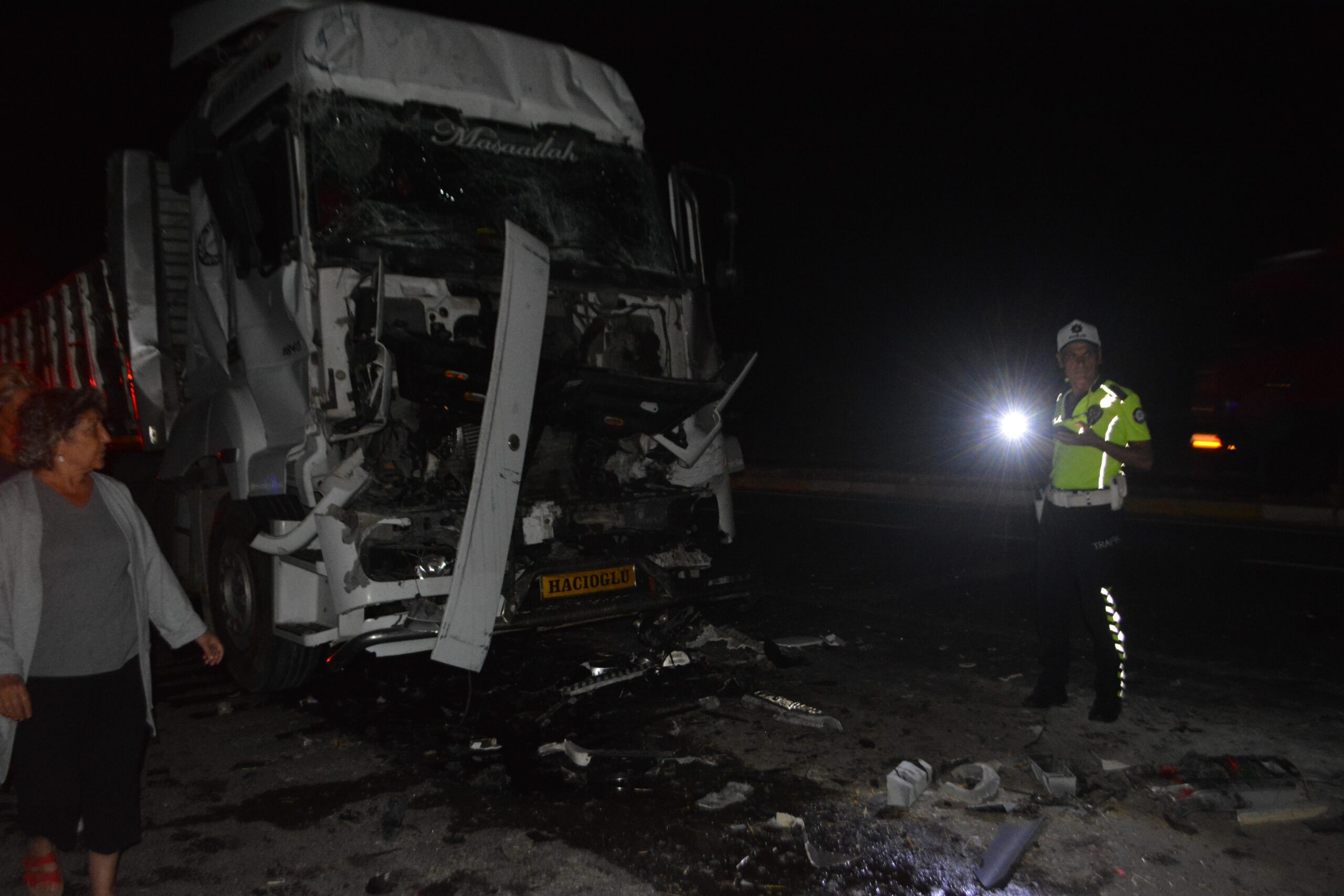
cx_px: 672
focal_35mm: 30
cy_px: 448
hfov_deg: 61.9
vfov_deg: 43.6
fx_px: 1120
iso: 3200
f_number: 3.8
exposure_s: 1/60
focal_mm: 20
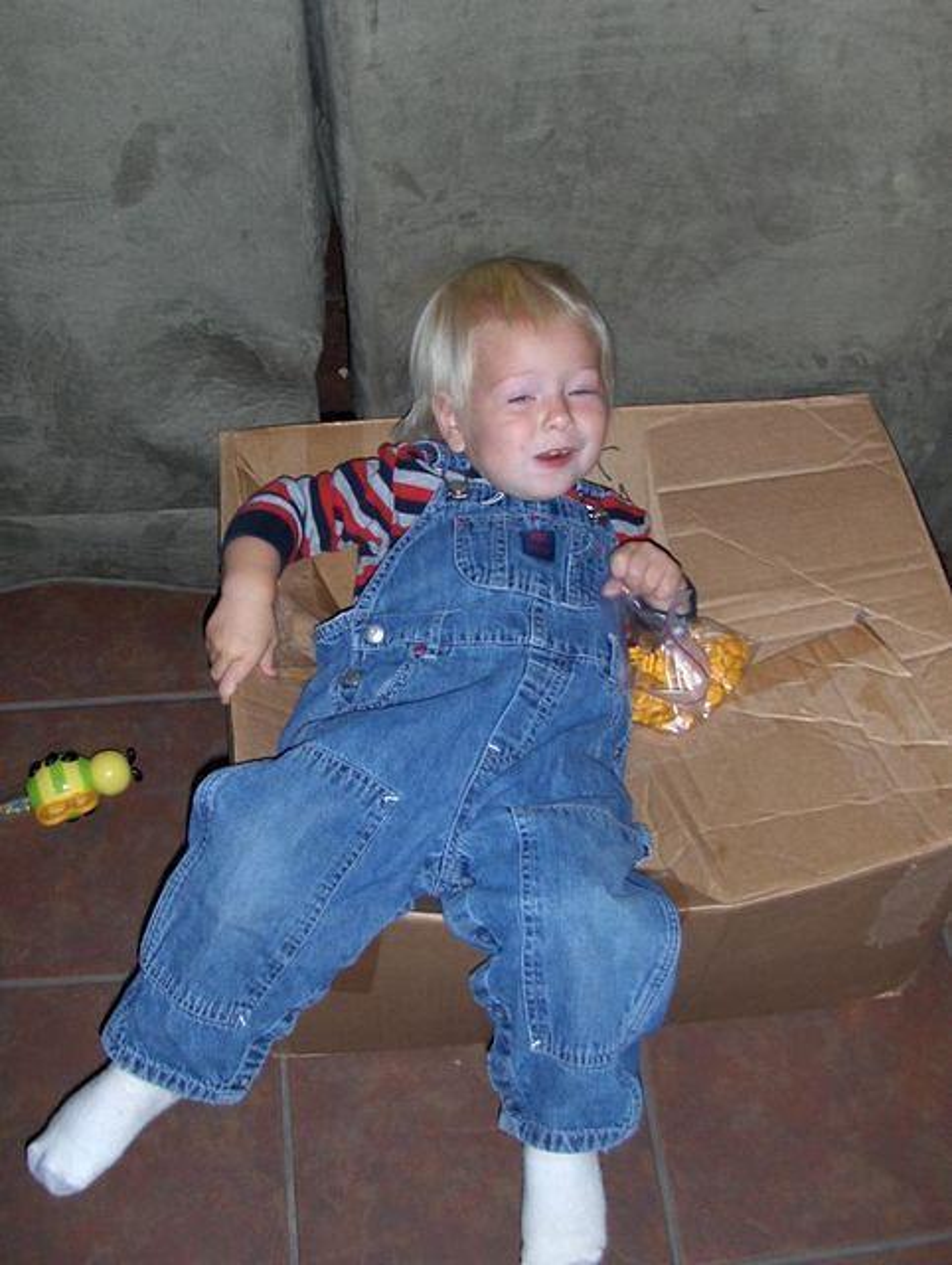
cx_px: 476
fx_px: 1499
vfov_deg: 45.7
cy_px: 632
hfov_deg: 35.2
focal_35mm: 41
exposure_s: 1/60
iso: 100
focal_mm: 6.5
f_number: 3.5
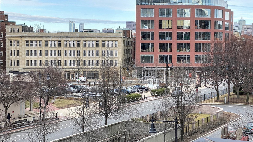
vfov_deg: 16.3
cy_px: 80
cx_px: 144
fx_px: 496
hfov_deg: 28.6
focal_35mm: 74
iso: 20
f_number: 2
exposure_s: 1/631
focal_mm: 6
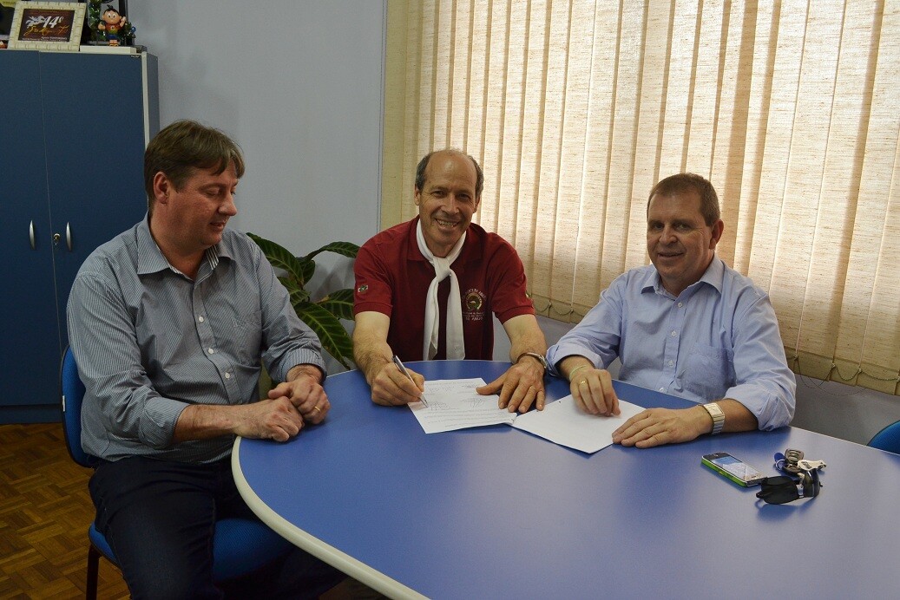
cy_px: 300
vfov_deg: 43.6
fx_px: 750
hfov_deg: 61.9
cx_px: 450
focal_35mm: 30
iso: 400
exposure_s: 1/20
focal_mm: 20
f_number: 7.1
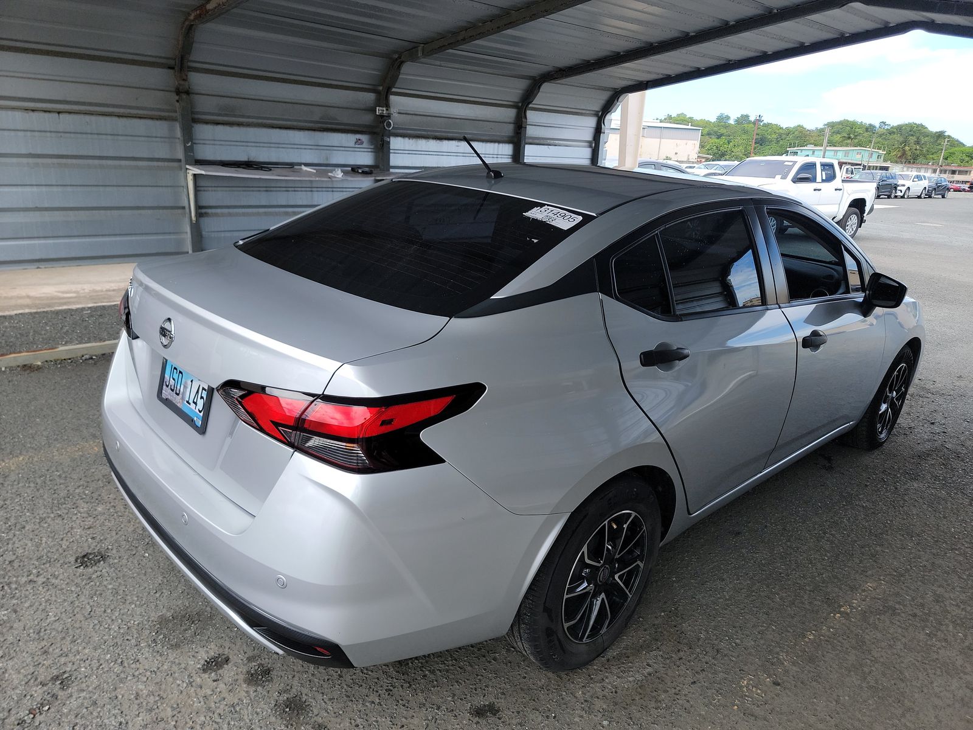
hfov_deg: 71.6
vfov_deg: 56.8
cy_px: 365
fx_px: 675
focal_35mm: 24
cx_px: 486
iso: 50
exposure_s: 1/311
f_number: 1.8
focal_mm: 6.7
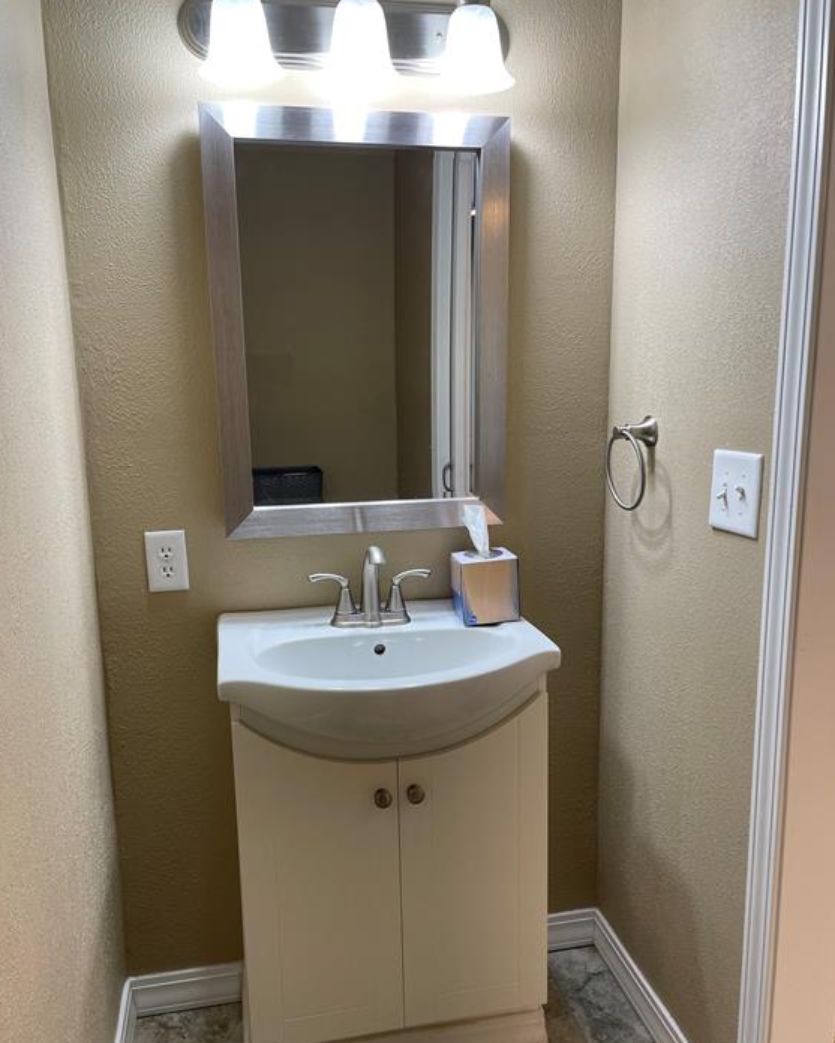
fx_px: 865
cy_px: 560
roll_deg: +2.1
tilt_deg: -10.6
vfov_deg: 62.1
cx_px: 417
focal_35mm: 28
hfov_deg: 51.5
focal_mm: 4.2
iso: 80
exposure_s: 1/120
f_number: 1.6
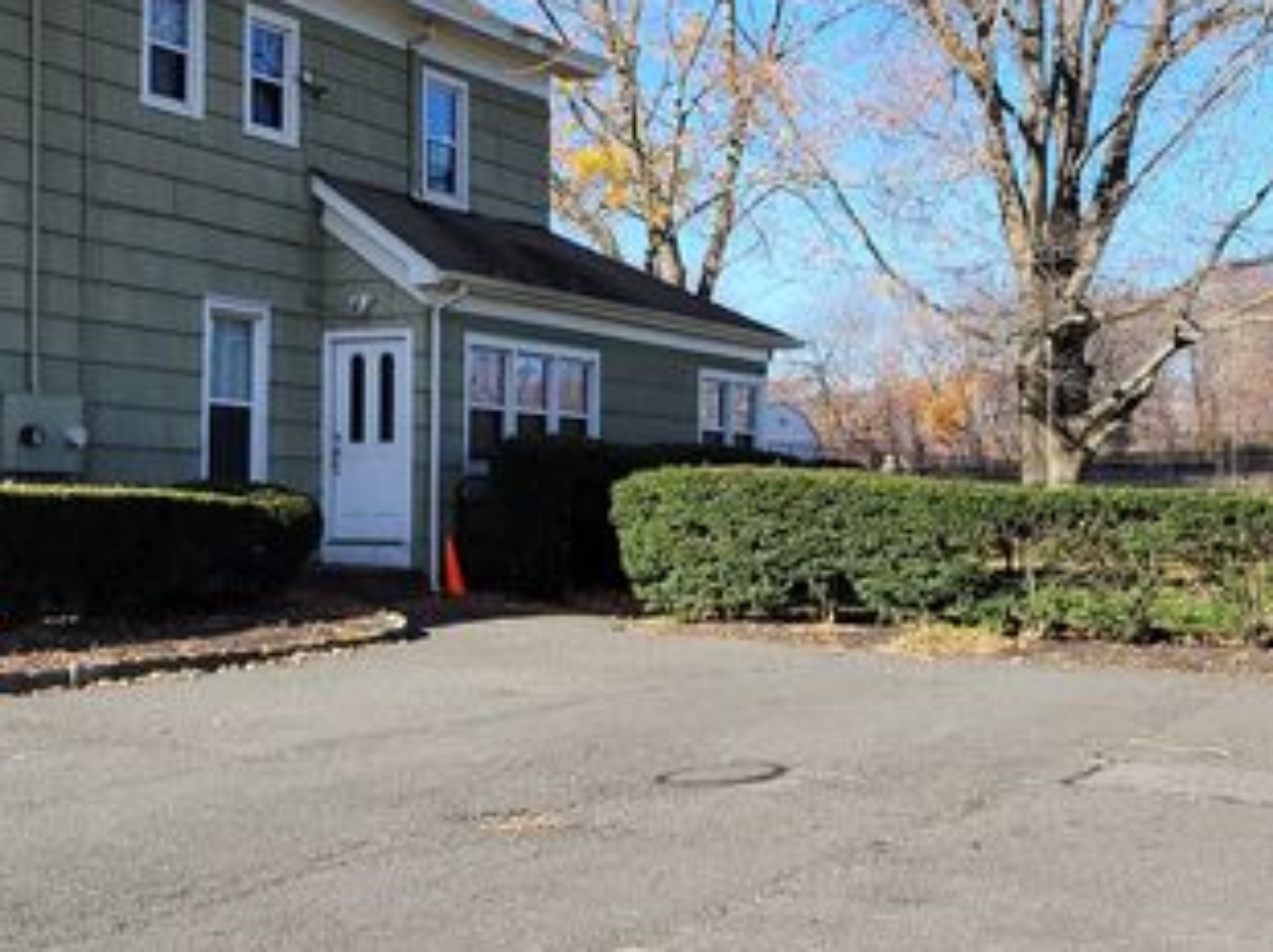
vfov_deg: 34.3
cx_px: 579
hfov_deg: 44.8
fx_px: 1543
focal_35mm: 42
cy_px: 490
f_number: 1.8
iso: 40
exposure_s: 1/1347
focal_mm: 5.4
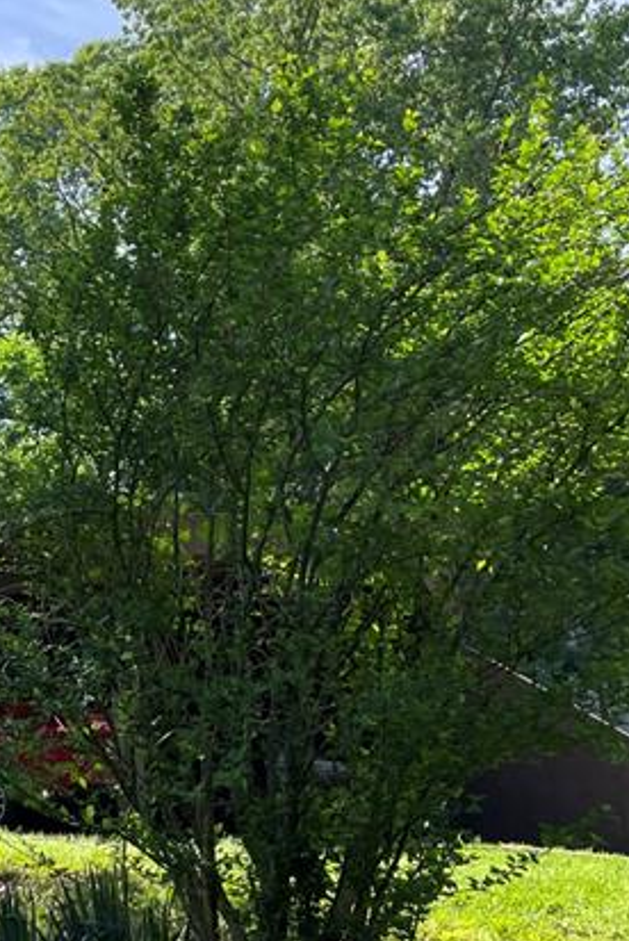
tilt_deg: +21.5
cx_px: -337
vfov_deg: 29.8
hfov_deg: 18.0
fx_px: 1753
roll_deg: -1.5
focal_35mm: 67
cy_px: 287
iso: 32
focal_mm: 4.2
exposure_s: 1/1490
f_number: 1.6
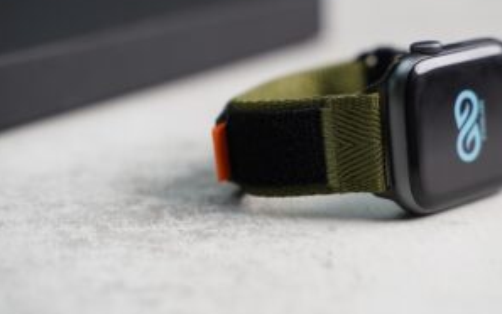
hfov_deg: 20.2
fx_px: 1410
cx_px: 299
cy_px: 146
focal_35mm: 103
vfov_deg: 12.7
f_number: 4
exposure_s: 1/80
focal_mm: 75
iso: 640
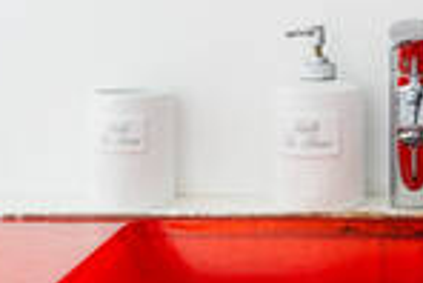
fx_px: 1388
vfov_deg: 11.6
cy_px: 59
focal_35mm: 118
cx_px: 466
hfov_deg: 16.8
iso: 100
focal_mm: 35
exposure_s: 1/20
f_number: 2.8
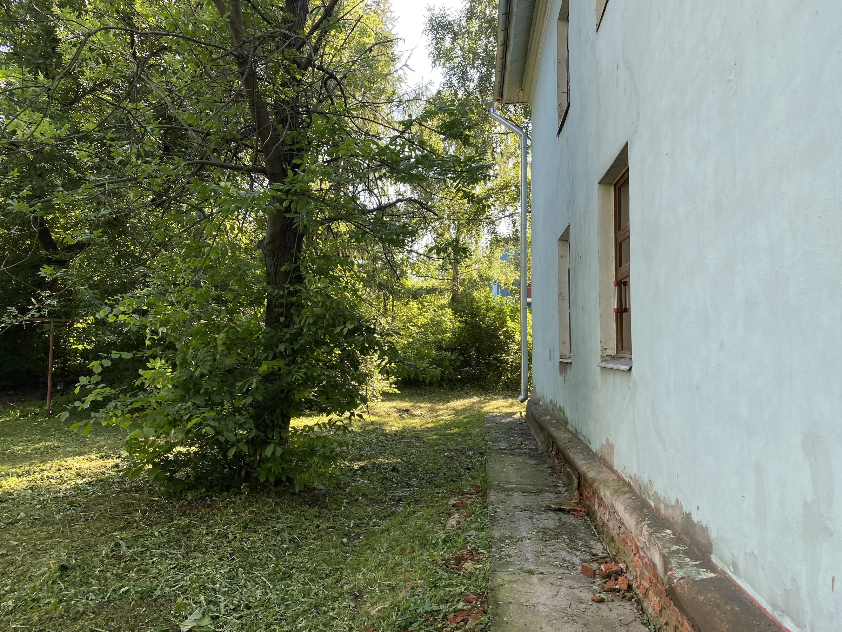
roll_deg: -1.1
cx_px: 421
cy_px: 316
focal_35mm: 26
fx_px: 632
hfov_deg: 67.3
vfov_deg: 53.1
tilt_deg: +3.2
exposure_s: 1/158
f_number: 1.8
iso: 32
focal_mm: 4.25
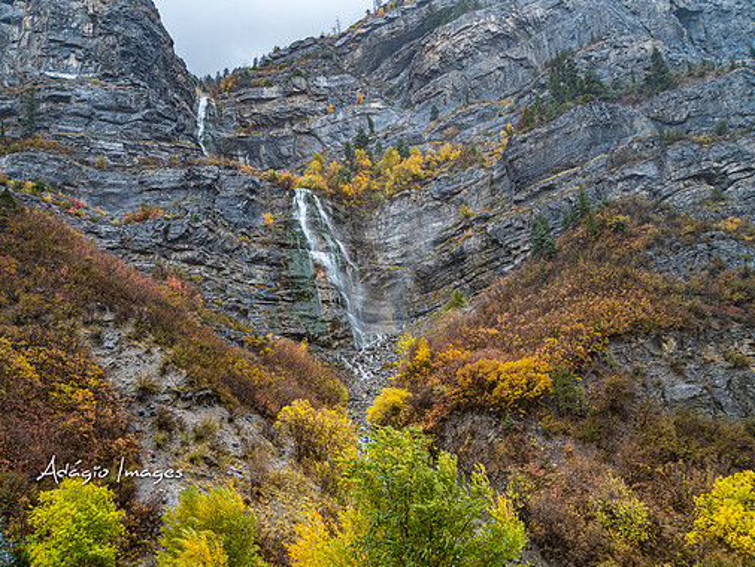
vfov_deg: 37.7
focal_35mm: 38
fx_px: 829
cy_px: 287
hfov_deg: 49.0
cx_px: 373
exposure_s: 1/40
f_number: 3.5
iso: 400
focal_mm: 23
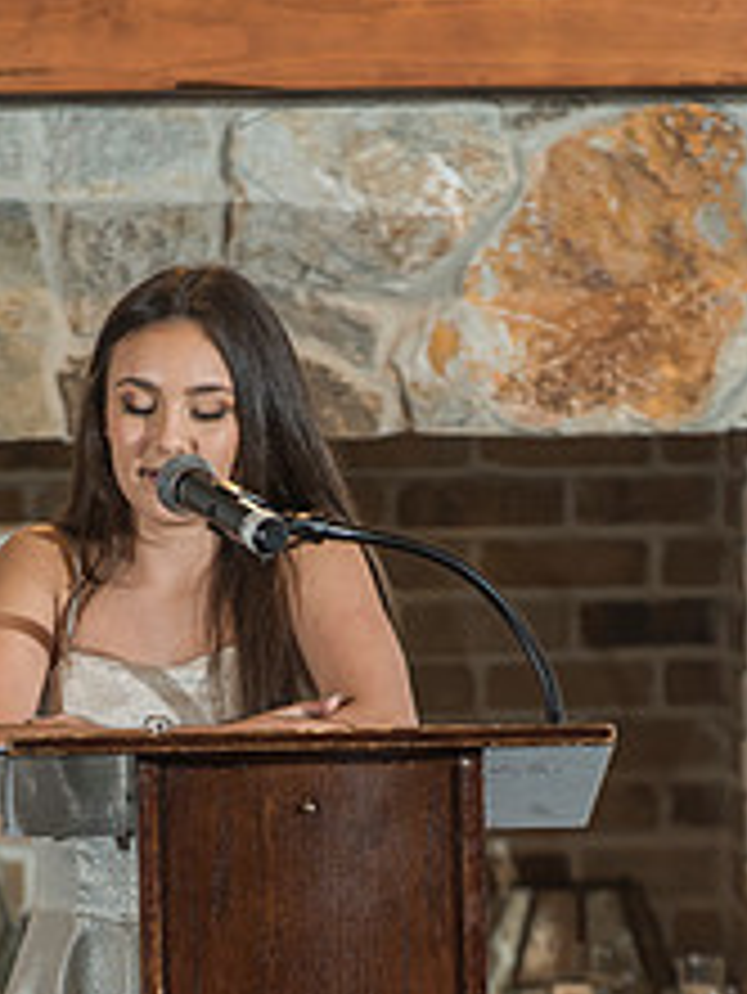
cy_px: 855
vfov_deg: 5.0
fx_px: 11268
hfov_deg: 3.8
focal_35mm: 392
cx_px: 274
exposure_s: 1/125
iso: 800
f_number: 4
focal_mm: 200
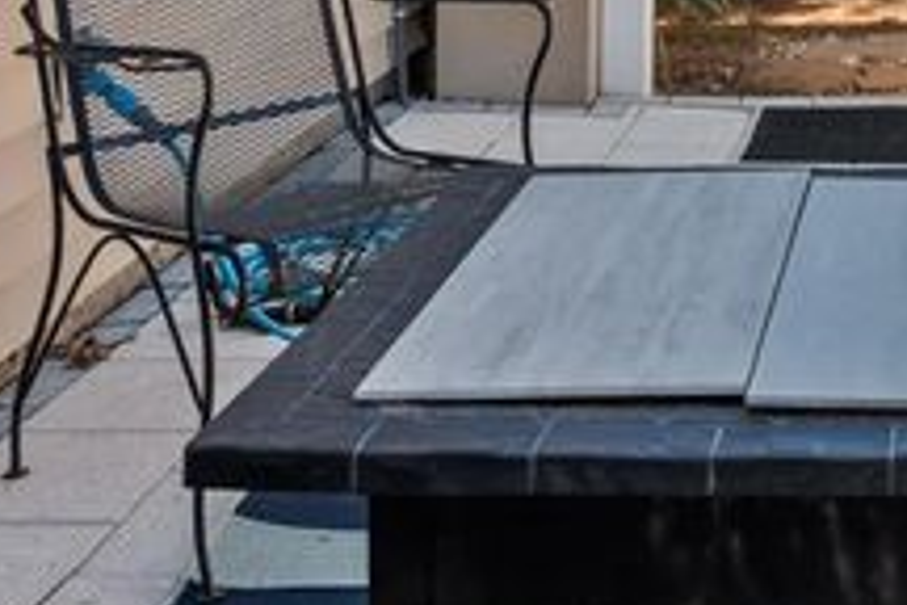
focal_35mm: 73
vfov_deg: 17.1
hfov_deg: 25.9
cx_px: 941
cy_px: -258
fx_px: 1848
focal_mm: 15.5
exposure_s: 1/25
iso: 100
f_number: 9
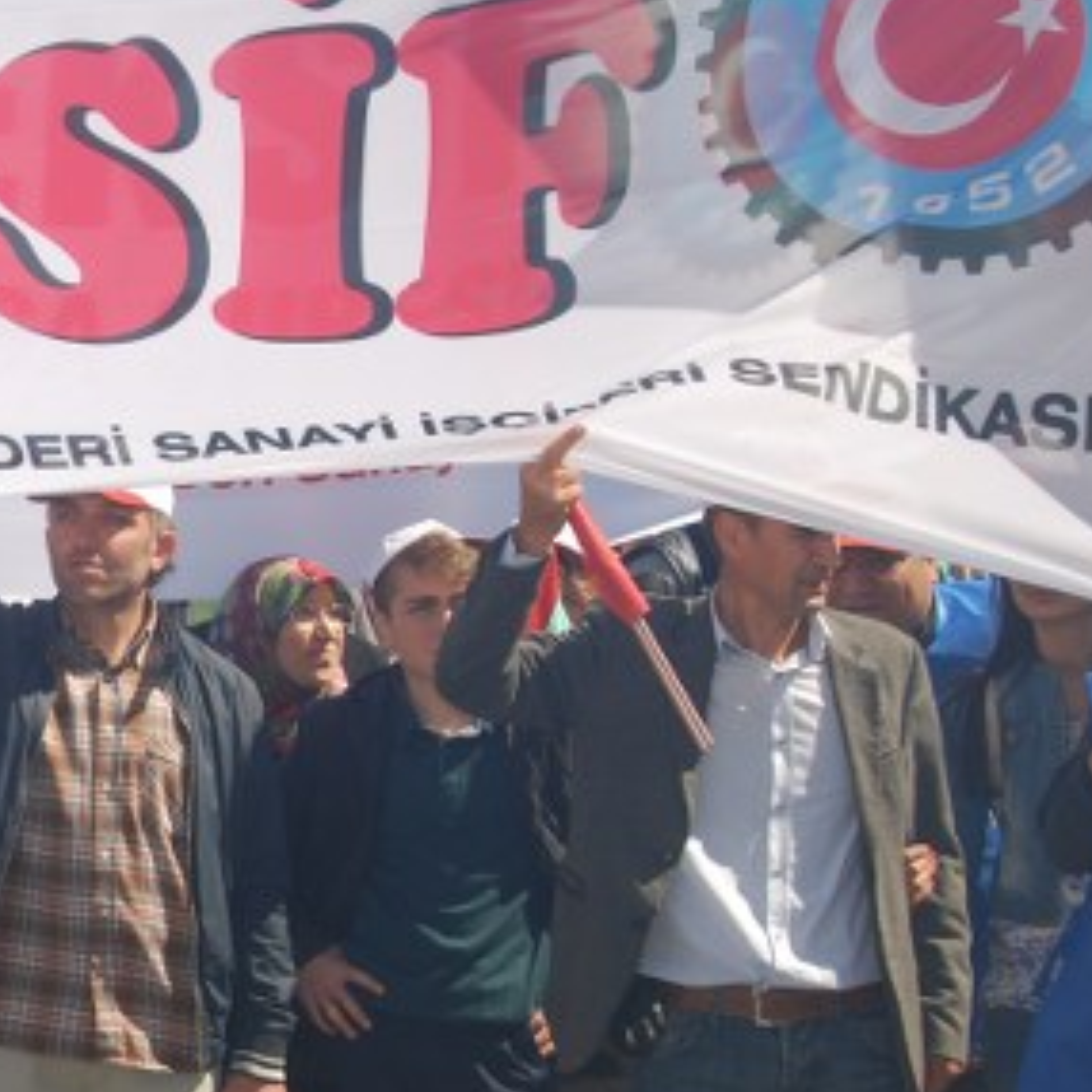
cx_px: -141
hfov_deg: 13.6
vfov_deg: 13.9
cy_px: 630
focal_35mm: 125
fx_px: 4468
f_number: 8
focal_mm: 35
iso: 100
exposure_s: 1/200
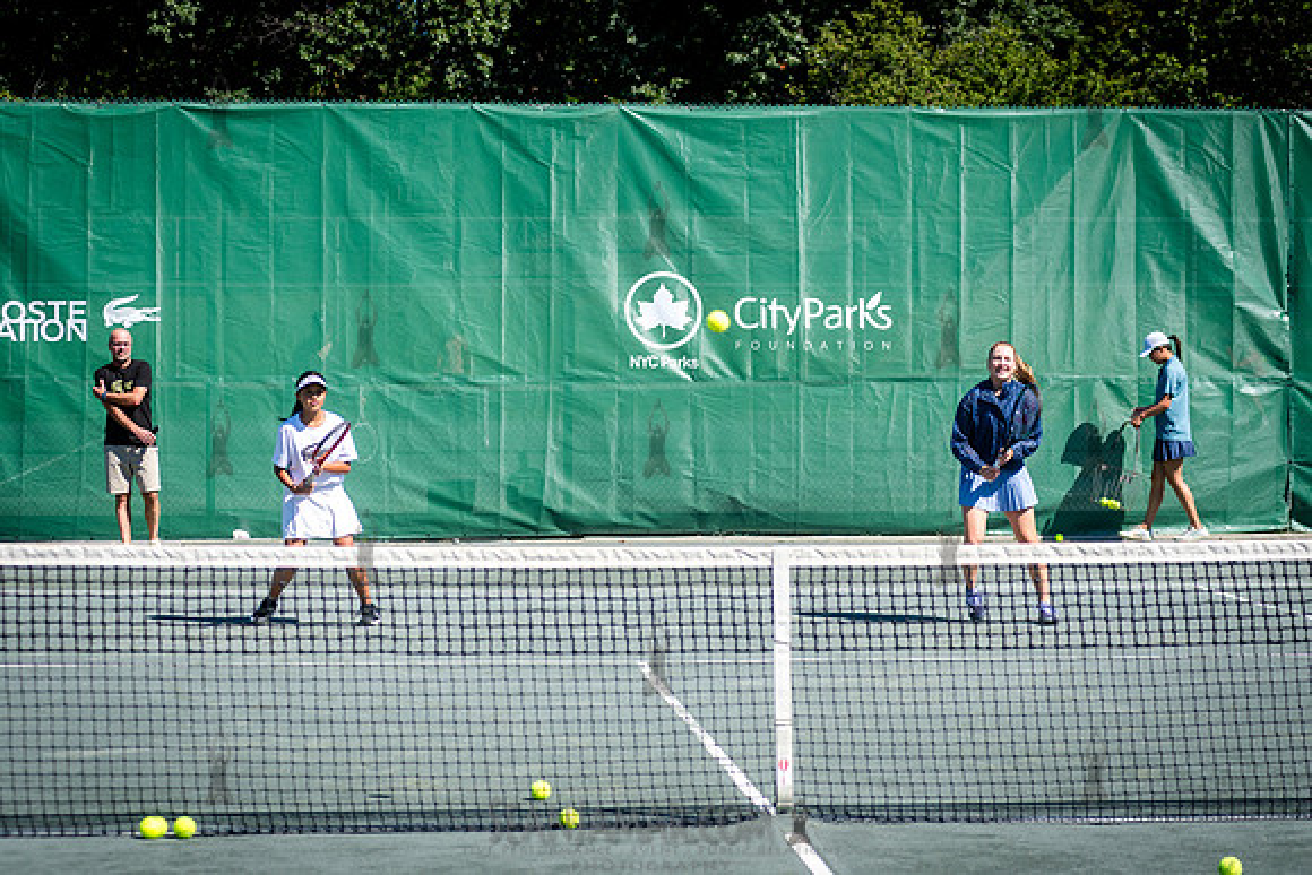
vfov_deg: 14.4
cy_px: 418
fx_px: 3467
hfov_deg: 21.4
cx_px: 743
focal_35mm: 95
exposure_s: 1/2000
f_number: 4
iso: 200
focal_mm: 80
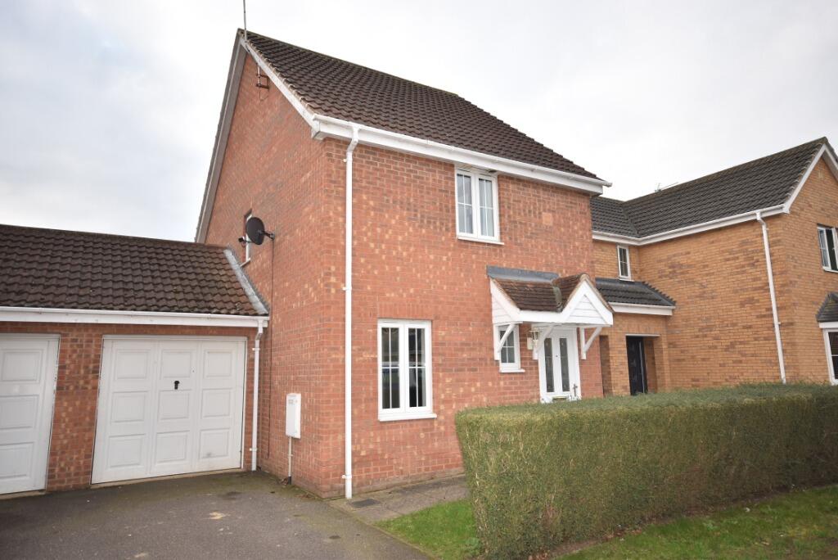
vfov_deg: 53.2
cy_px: 280
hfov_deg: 73.7
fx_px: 559
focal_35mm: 24
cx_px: 419
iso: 160
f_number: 5
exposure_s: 1/80
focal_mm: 16
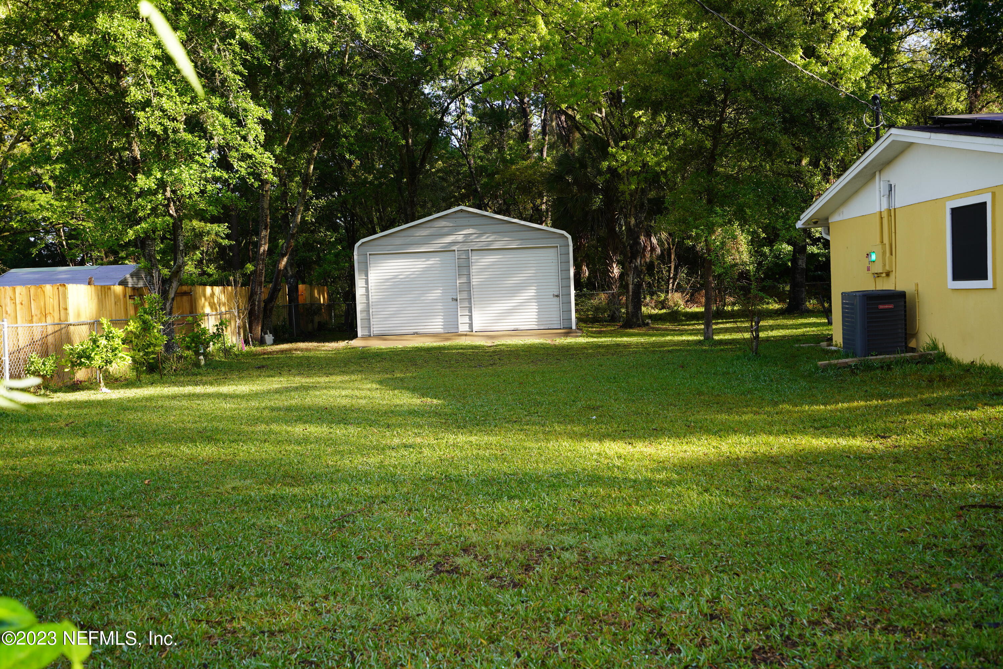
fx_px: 975
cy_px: 334
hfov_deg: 54.4
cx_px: 502
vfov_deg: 37.9
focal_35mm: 35
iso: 100
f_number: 5.6
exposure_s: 1/80
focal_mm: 35
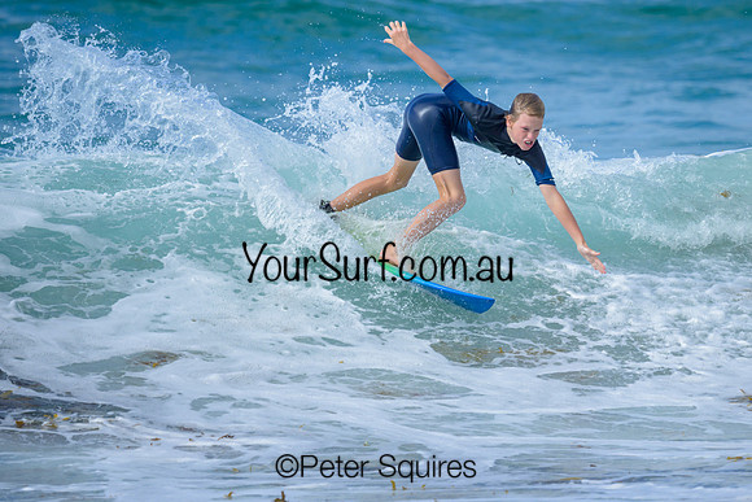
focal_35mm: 965
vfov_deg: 1.4
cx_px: 415
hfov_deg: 2.1
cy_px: 232
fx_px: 20160
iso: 280
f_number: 6.3
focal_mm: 800
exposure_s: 1/2000
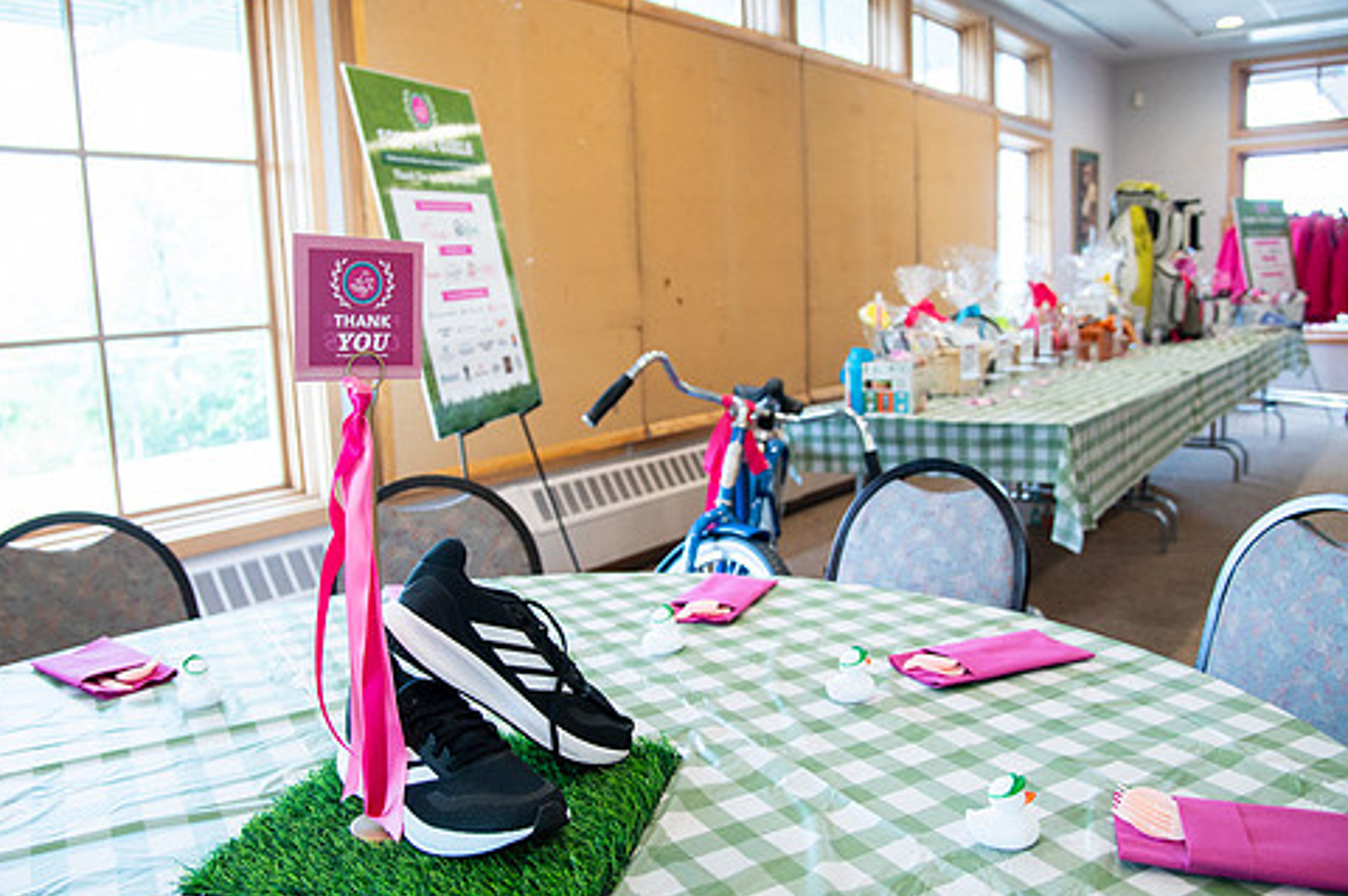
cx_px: 643
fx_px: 1085
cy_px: 466
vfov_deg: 44.9
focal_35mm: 29
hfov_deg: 63.7
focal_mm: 24
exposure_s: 1/200
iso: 1600
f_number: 4
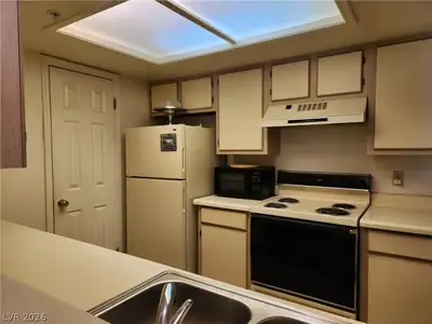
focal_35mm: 23
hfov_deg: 73.9
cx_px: 216
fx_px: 287
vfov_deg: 58.9
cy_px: 162
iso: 64
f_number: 1.8
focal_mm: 5.4
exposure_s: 1/120
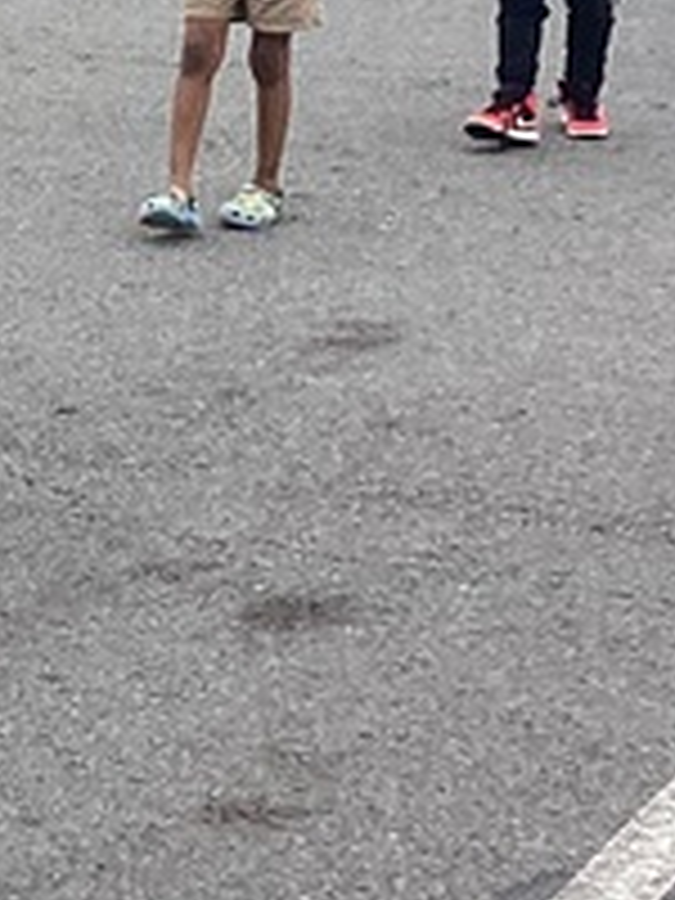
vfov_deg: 12.3
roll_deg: -0.2
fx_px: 4134
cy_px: -22
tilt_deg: -8.4
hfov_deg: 9.1
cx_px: -320
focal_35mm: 159
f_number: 2.4
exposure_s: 1/547
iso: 25
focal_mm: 3.3
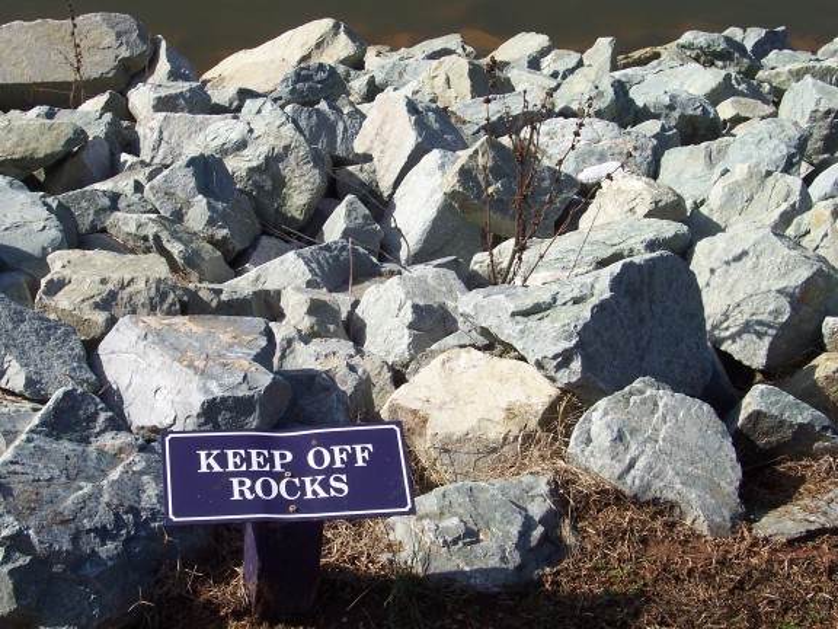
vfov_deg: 22.3
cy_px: 314
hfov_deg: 29.4
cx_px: 419
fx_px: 1598
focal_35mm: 66
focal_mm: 10.8
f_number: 6.7
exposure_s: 1/350
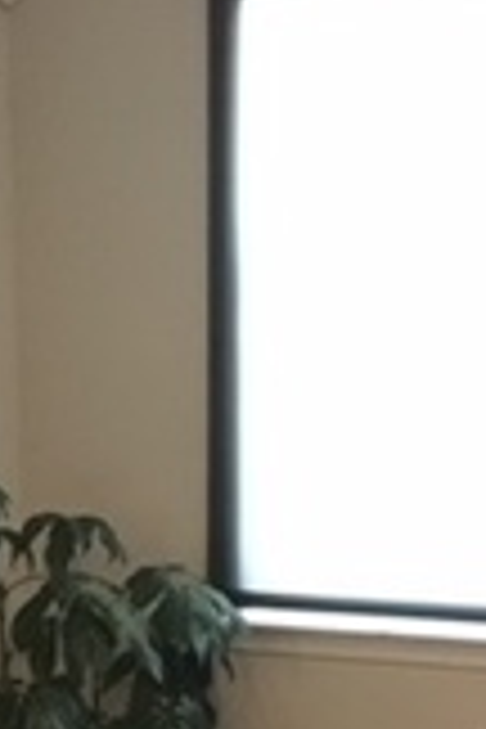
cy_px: 976
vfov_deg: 17.1
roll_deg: +1.5
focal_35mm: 112
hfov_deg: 12.2
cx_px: 86
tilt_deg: -15.7
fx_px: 2268
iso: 320
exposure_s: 1/15
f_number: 2.2
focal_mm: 4.15
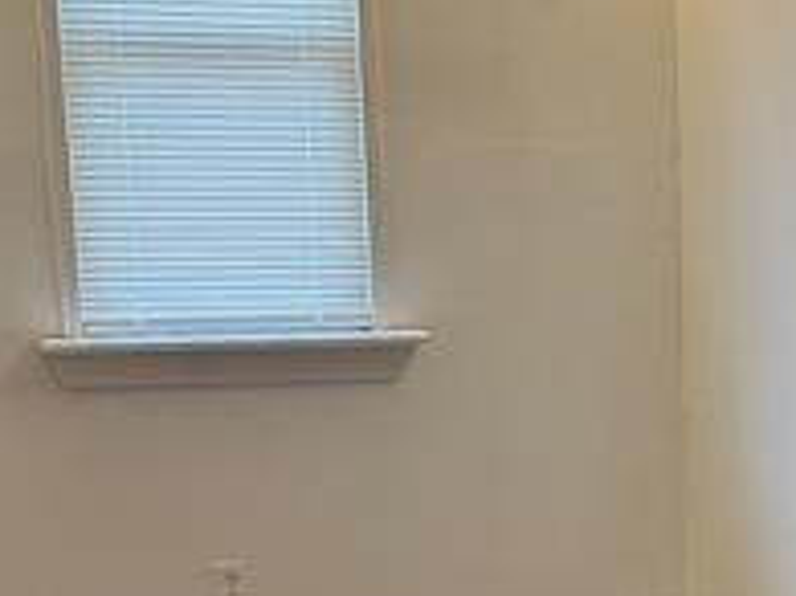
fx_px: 2896
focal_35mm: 126
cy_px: 845
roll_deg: +0.6
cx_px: 878
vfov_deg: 11.4
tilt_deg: -14.8
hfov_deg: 15.2
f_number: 1.78
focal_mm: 6.76
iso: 125
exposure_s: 1/60
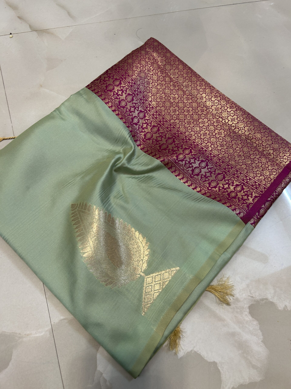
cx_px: 146
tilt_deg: -66.8
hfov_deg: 53.1
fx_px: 291
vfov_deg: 67.3
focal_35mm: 26
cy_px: 194
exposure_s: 1/50
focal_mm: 5.7
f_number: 1.5
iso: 80
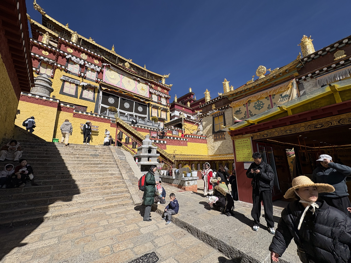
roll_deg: +1.6
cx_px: 176
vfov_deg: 85.7
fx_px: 142
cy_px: 132
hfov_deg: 102.1
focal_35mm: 14
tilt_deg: +12.6
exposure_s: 1/3106
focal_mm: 2.22
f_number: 2.2
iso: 50
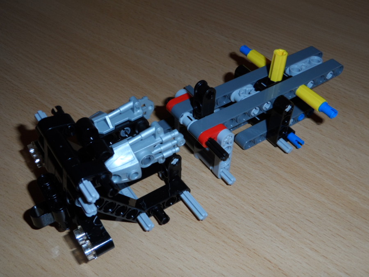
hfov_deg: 45.8
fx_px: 437
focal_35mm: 41
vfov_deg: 35.1
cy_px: 138
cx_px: 184
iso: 100
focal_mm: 6.8
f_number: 3.7
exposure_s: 1/45
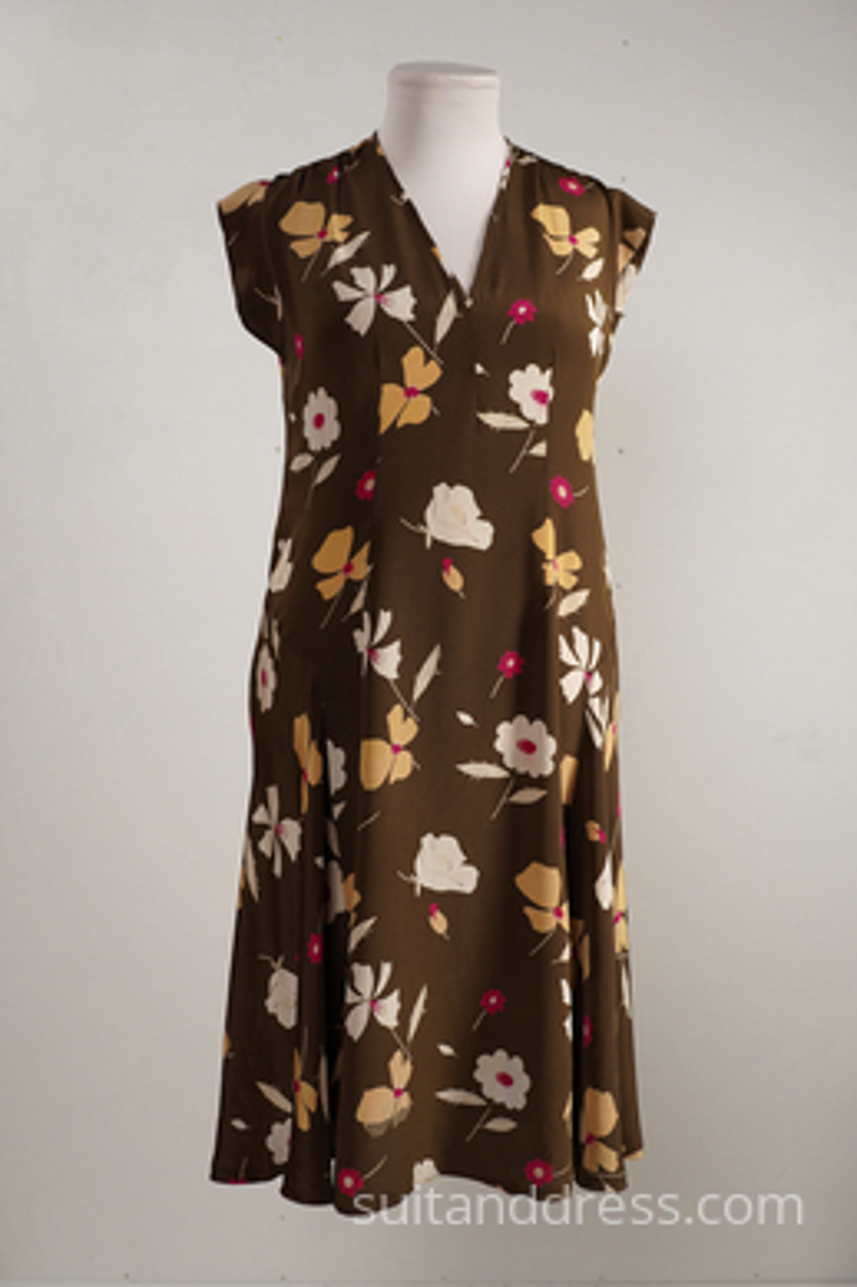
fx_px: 1715
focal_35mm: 48
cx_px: 428
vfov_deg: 41.1
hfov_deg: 28.1
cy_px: 644
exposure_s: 1/13
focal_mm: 32
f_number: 7.1
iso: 200
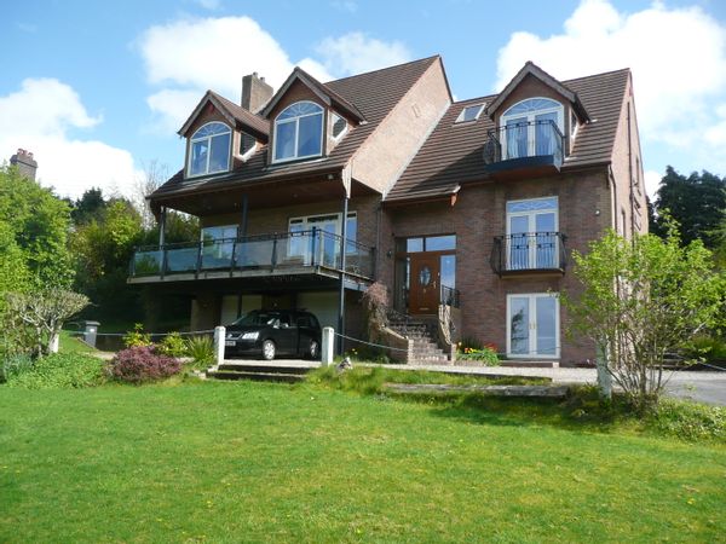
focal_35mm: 28
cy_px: 272
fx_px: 587
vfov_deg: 49.7
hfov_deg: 63.4
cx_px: 363
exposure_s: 1/500
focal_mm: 4.6
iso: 100
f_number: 3.3
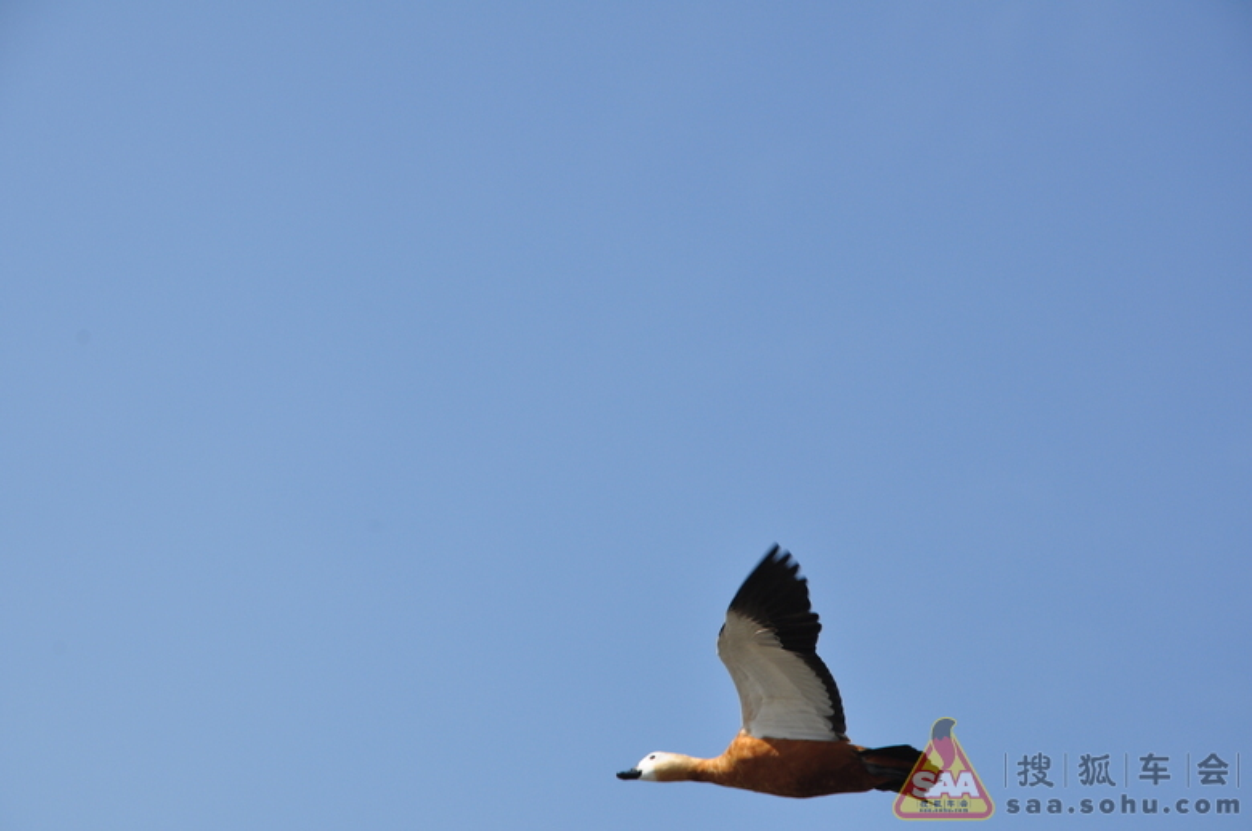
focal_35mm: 158
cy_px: 416
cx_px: 626
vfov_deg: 8.7
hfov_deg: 13.1
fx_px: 5471
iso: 200
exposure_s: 1/320
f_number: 10
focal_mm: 105
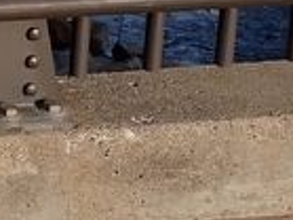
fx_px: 1218
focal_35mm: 144
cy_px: -138
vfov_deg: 9.9
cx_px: -360
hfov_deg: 11.7
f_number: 2.8
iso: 100
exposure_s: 1/800
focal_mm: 4.5
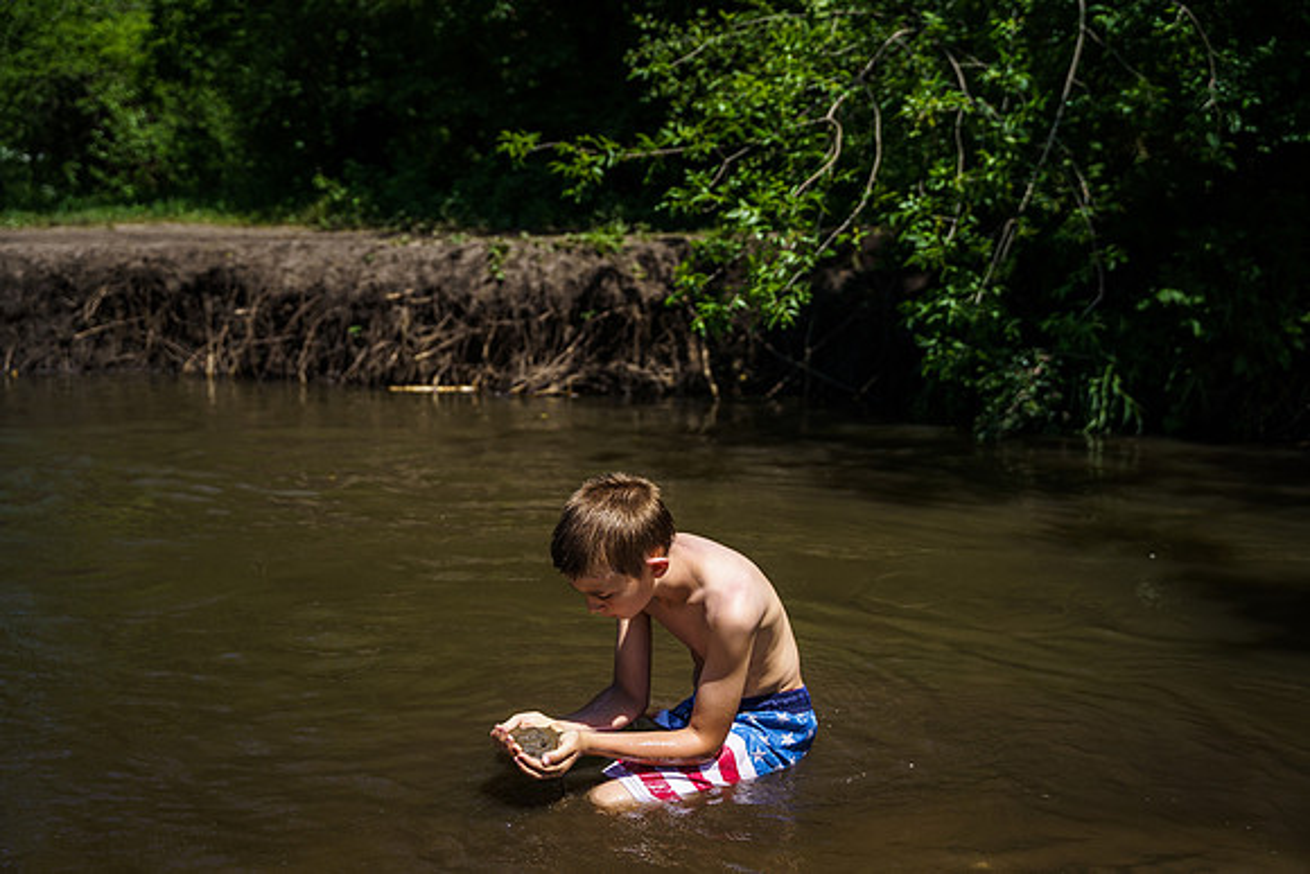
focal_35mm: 38
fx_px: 1371
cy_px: 437
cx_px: 651
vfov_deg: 35.4
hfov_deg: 51.1
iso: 200
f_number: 2.8
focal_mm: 36.7
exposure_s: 1/4000
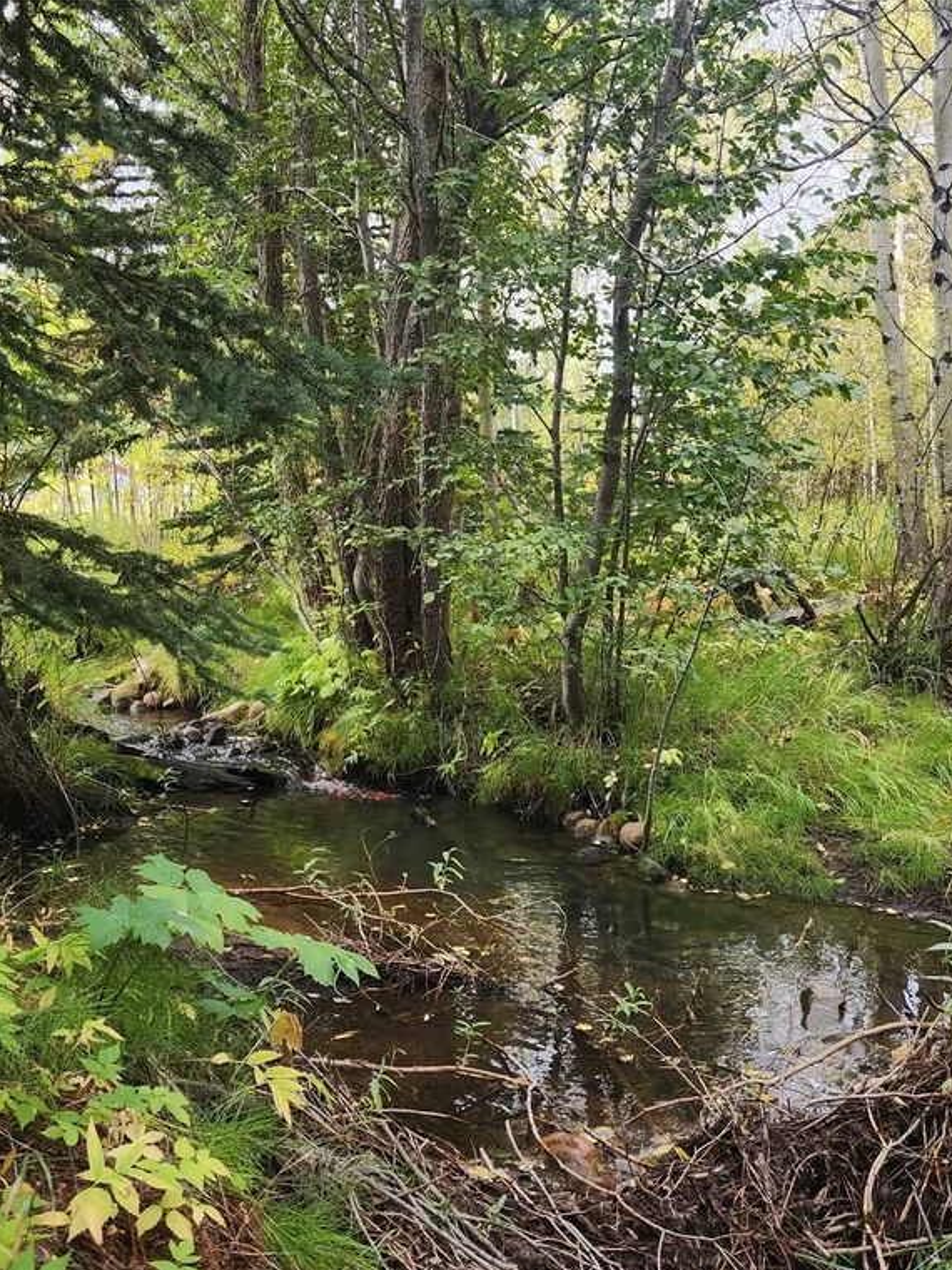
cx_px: 398
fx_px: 1137
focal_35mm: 31
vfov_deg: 58.4
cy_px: 640
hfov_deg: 45.3
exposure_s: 1/180
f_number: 1.8
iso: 40
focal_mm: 5.4
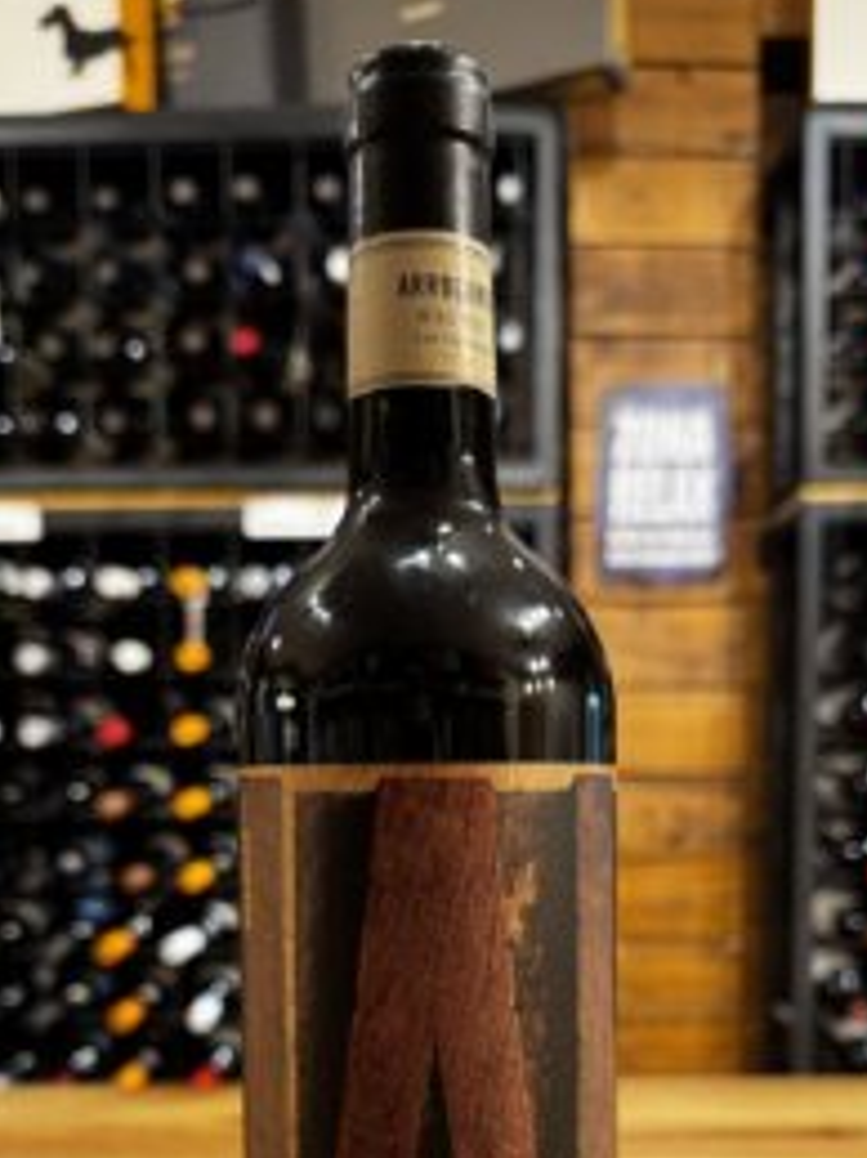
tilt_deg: -5.1
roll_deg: +0.8
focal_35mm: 40
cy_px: 934
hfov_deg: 35.9
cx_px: 434
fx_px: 1337
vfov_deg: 44.4
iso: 320
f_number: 1.78
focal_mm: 6.76
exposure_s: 1/50
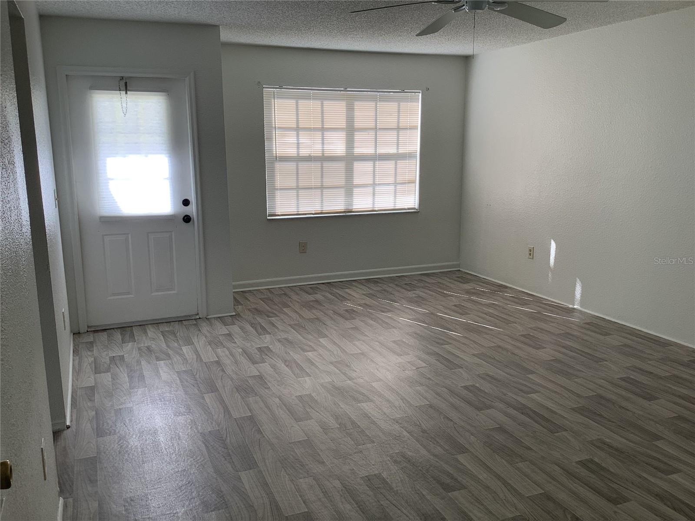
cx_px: 348
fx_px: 622
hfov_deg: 58.4
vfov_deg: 45.4
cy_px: 260
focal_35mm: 31
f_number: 2.4
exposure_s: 1/120
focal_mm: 3.3
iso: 40
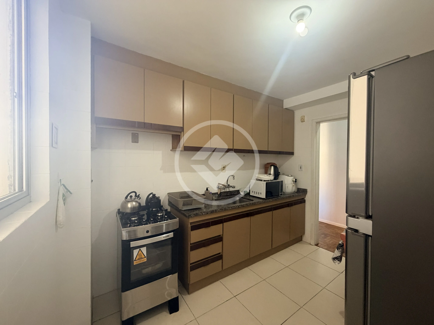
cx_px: 217
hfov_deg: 102.1
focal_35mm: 14
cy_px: 162
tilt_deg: -0.4
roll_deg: -0.2
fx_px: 176
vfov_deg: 85.7
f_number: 2.2
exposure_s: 1/60
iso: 250
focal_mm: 2.22
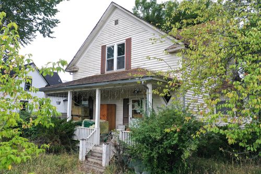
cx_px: 130
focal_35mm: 28
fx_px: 203
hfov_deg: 65.5
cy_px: 87
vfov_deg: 46.4
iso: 100
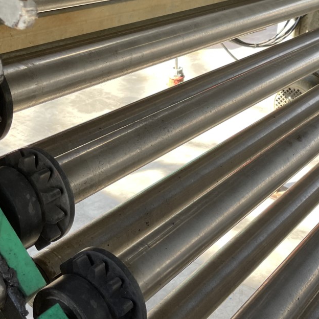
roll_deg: -4.7
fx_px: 553
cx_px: 210
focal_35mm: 53
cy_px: 47
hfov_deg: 32.0
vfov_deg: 31.1
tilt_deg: -15.9
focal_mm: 4.2
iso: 40
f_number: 1.6
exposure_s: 1/121
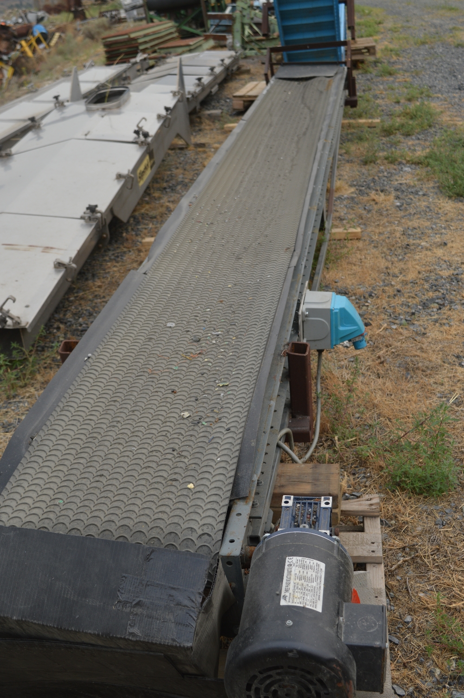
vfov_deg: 43.6
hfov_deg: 29.8
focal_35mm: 45
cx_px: 232
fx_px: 872
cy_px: 349
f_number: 6.3
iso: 100
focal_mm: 30
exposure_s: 1/160
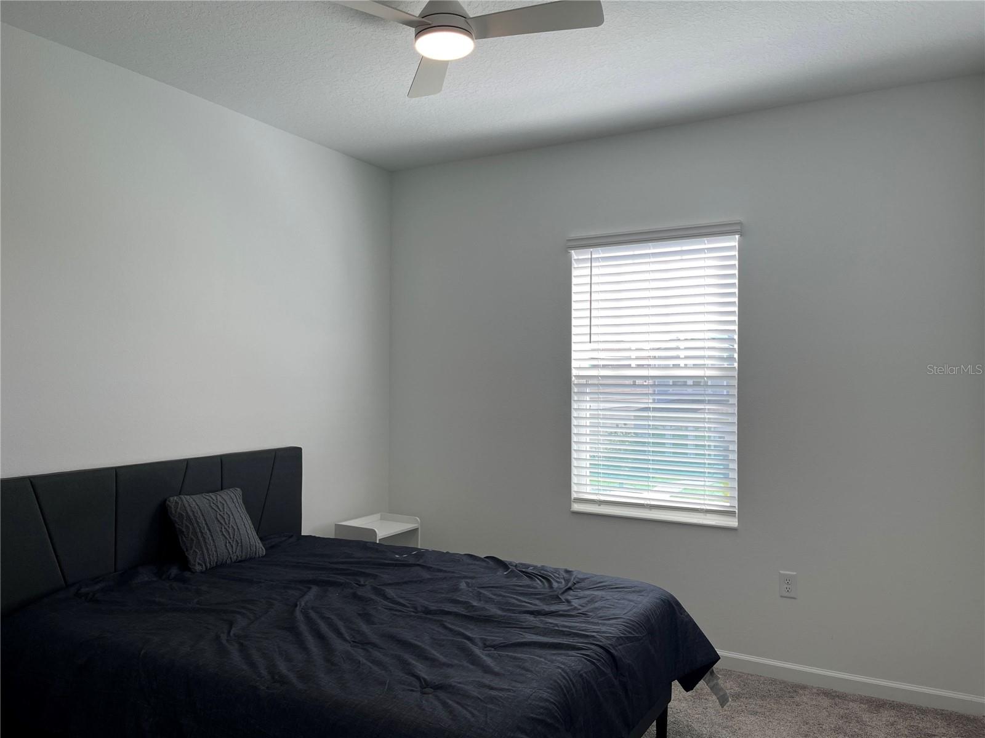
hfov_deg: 67.3
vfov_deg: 53.1
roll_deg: -0.3
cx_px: 492
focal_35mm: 26
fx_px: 740
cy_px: 369
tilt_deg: +0.3
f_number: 1.6
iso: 40
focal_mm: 5.1
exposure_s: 1/185
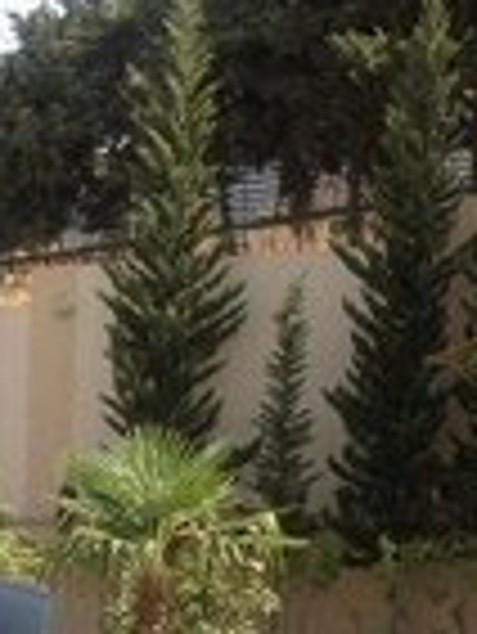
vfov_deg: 15.6
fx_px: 2128
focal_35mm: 116
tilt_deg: -12.3
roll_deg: -0.8
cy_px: 958
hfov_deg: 12.4
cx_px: -140
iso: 50
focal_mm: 4.12
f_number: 2.4
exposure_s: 1/559
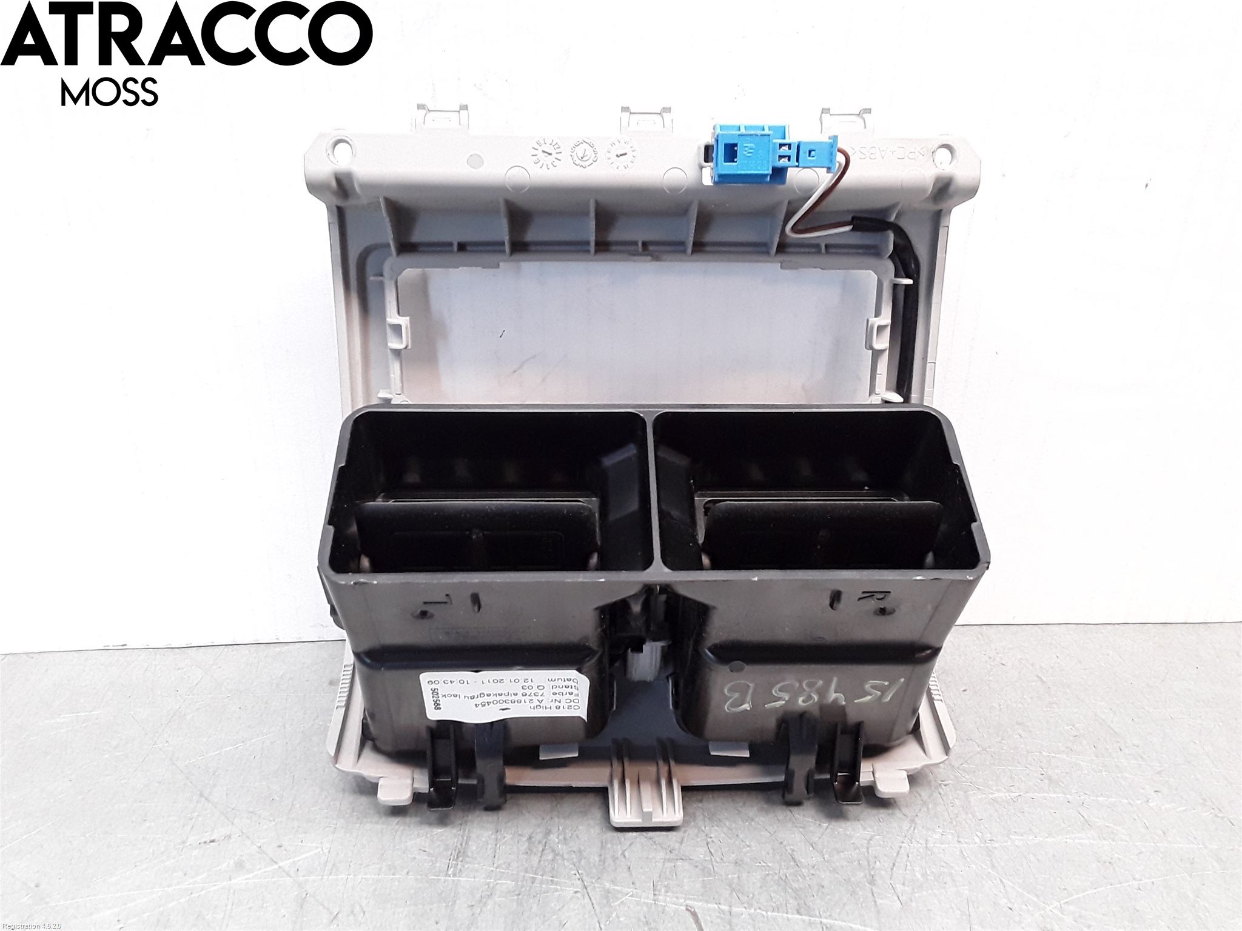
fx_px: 1005
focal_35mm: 28
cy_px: 466
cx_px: 621
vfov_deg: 49.7
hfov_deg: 63.4
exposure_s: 1/100
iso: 100
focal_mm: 2.91
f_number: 1.9
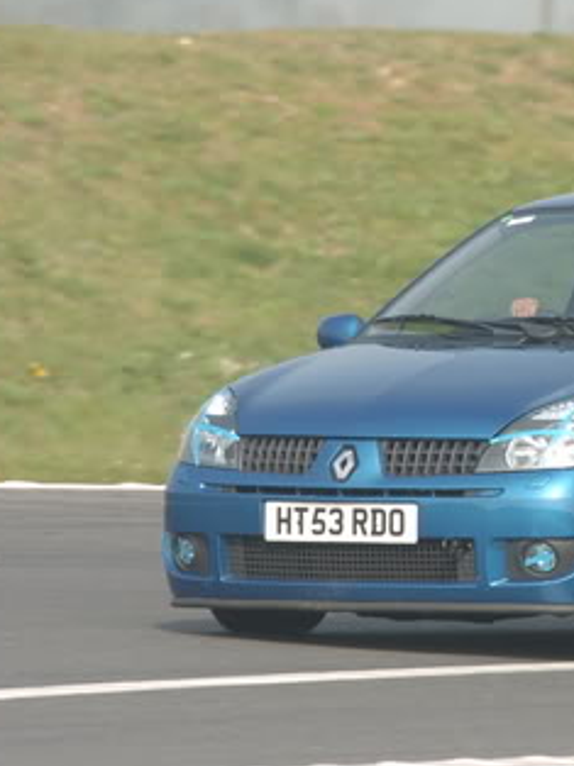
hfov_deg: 1.2
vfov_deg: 1.6
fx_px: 27298
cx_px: 708
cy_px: 385
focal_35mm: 1233
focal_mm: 420
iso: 200
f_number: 7.1
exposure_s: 1/320
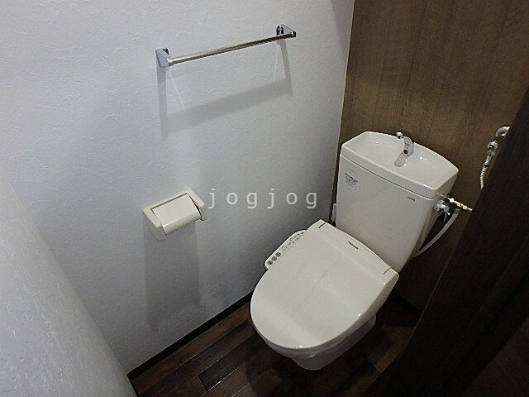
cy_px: 198
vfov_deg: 63.4
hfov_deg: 79.0
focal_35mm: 21
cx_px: 264
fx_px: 321
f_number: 3.5
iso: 400
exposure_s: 1/30
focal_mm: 3.7
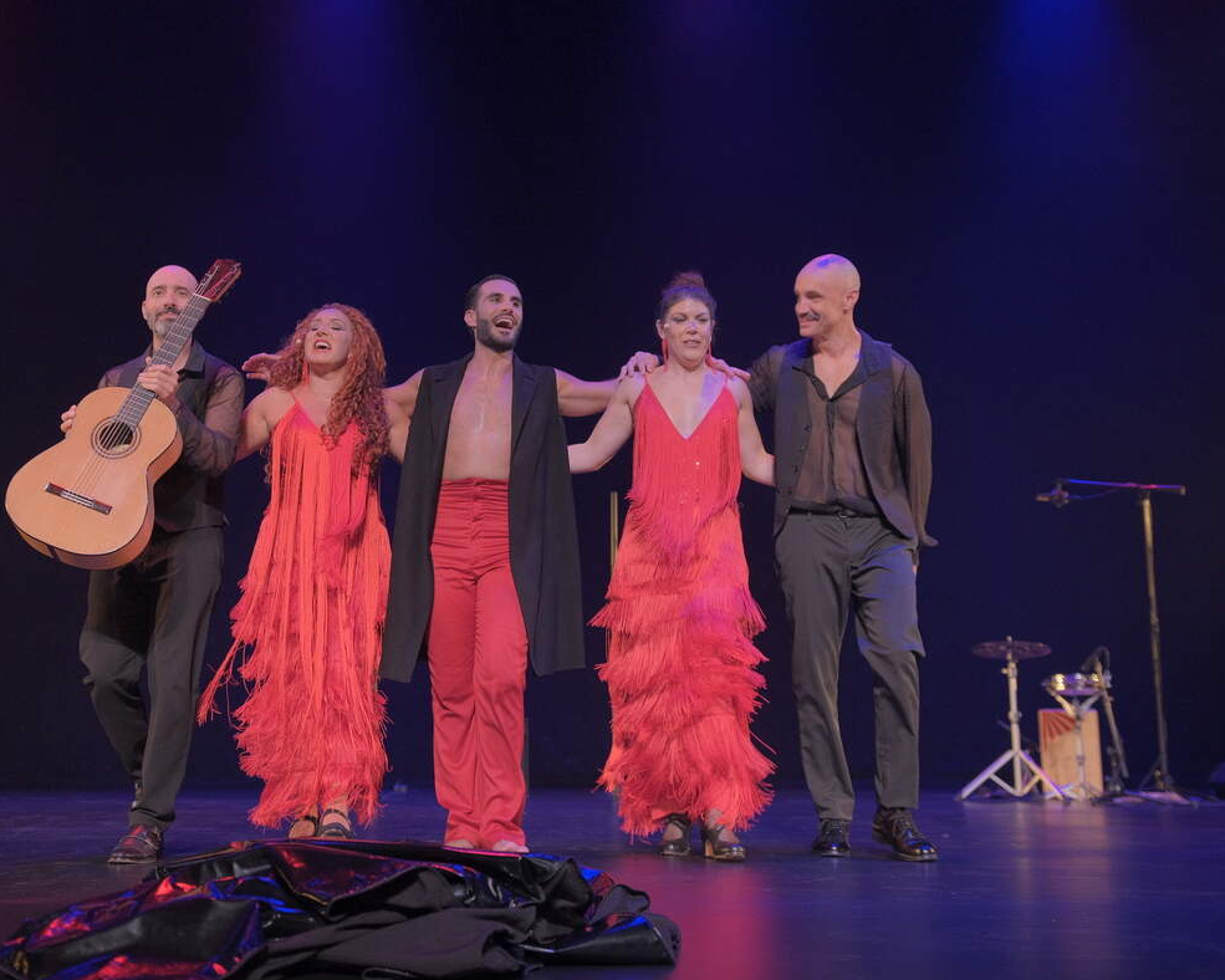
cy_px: 484
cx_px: 543
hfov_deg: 45.7
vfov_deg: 37.3
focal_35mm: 40
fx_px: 1450
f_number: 2.2
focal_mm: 23
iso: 1000
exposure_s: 1/160
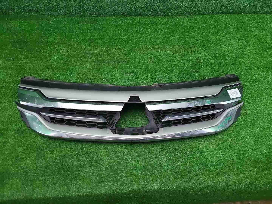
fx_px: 204
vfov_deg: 53.1
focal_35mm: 26
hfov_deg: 67.3
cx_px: 136
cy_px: 102
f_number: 1.8
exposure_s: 1/50
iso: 106
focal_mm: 5.4
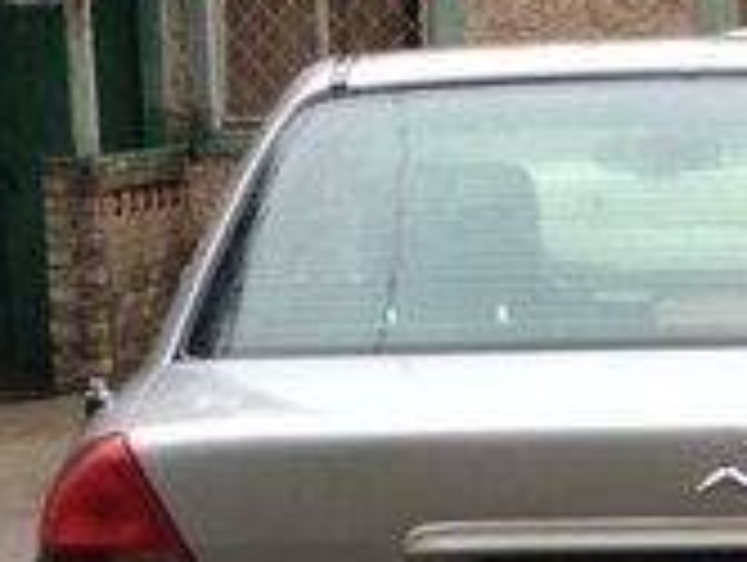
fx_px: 2485
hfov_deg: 17.0
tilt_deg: -17.3
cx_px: 580
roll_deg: +1.8
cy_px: 834
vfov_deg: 12.3
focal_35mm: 115
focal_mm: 4.15
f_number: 2.2
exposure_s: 1/100
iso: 40
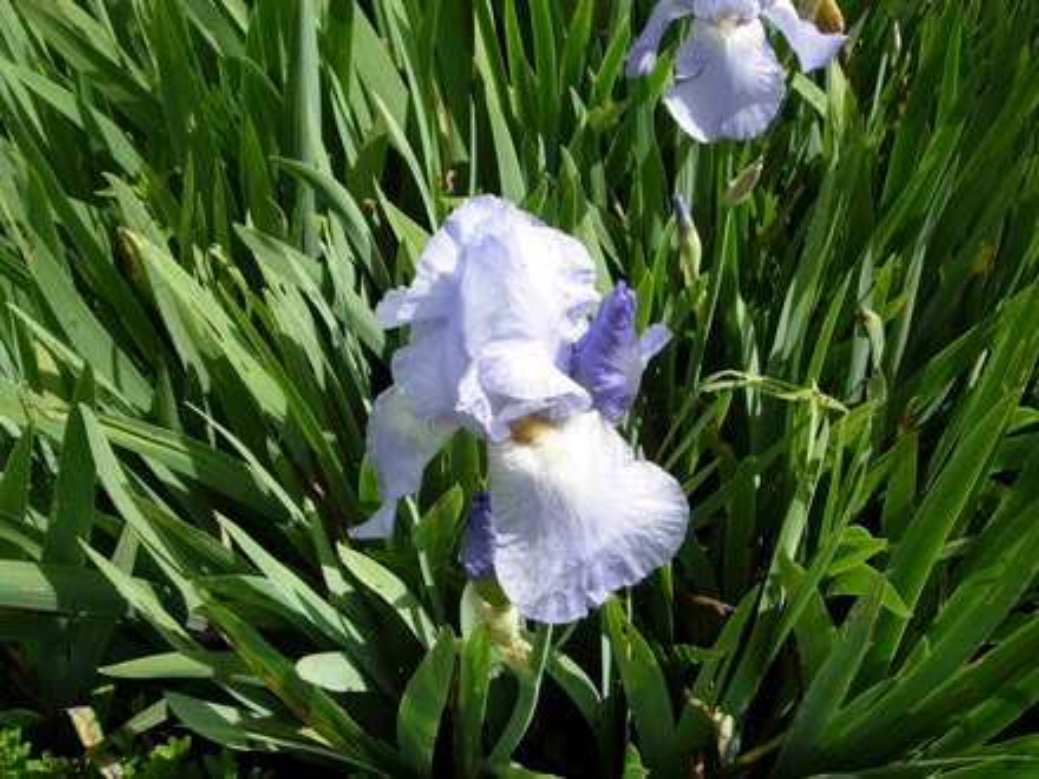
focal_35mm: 36
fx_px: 1081
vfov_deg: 39.7
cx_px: 520
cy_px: 390
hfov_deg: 51.4
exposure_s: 1/304
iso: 50
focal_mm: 7.5
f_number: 6.1
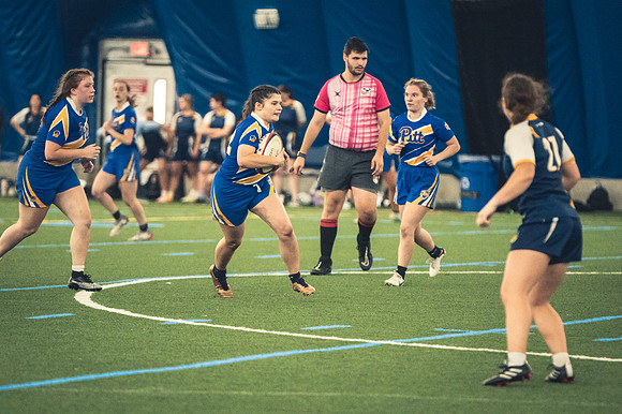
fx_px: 5180
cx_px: 311
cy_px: 207
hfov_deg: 6.9
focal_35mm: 300
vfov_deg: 4.6
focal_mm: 200
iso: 12800
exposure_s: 1/500
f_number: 2.8
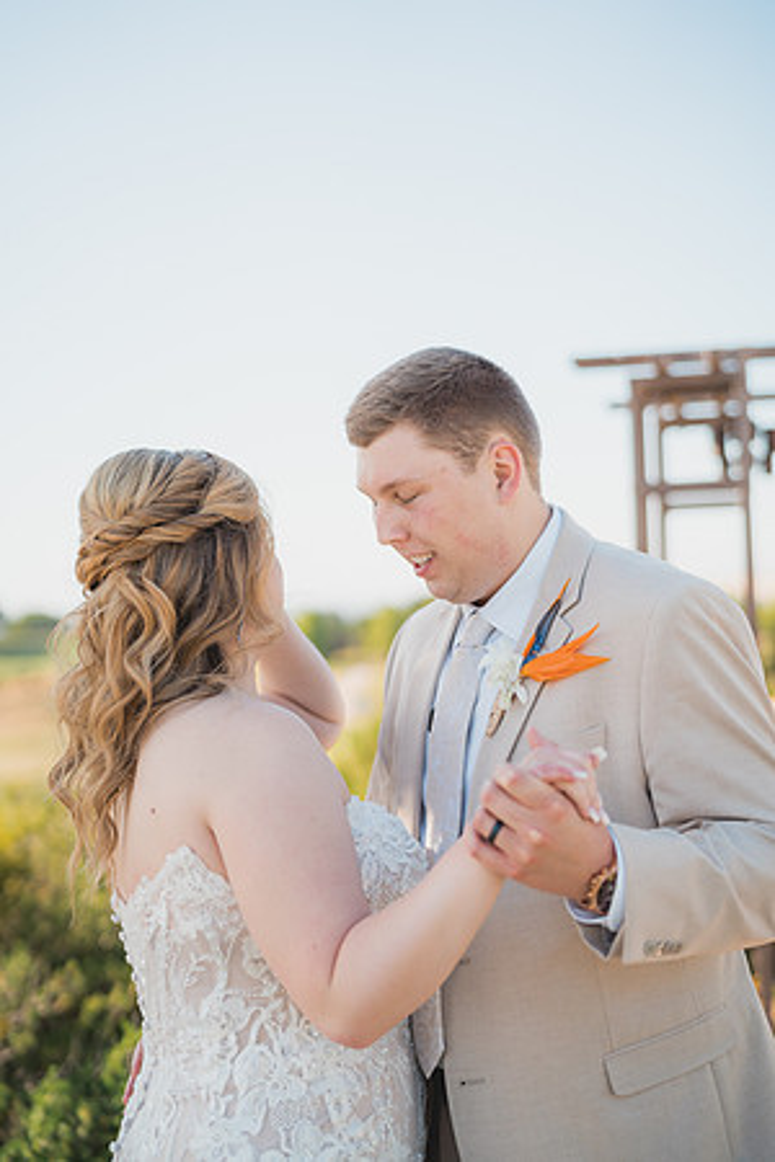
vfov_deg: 39.6
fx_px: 1614
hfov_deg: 27.0
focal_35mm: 50
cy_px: 581
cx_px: 388
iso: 125
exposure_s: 1/2000
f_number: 1.8
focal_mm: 50
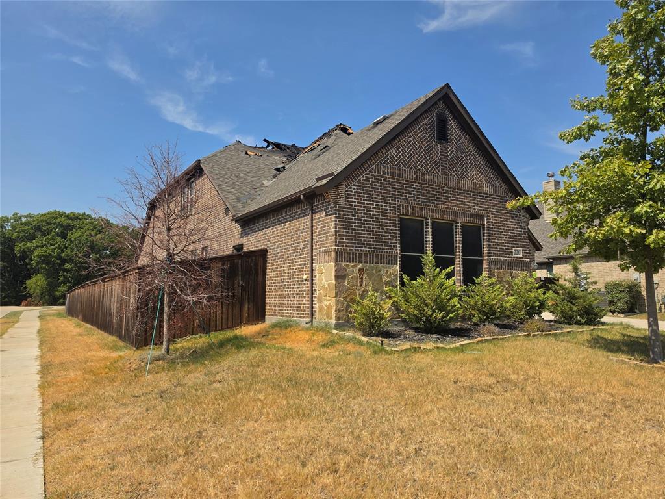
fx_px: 442
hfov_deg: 73.9
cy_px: 250
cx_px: 332
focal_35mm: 23
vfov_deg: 58.9
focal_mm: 6.5
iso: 64
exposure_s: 1/7622
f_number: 1.4
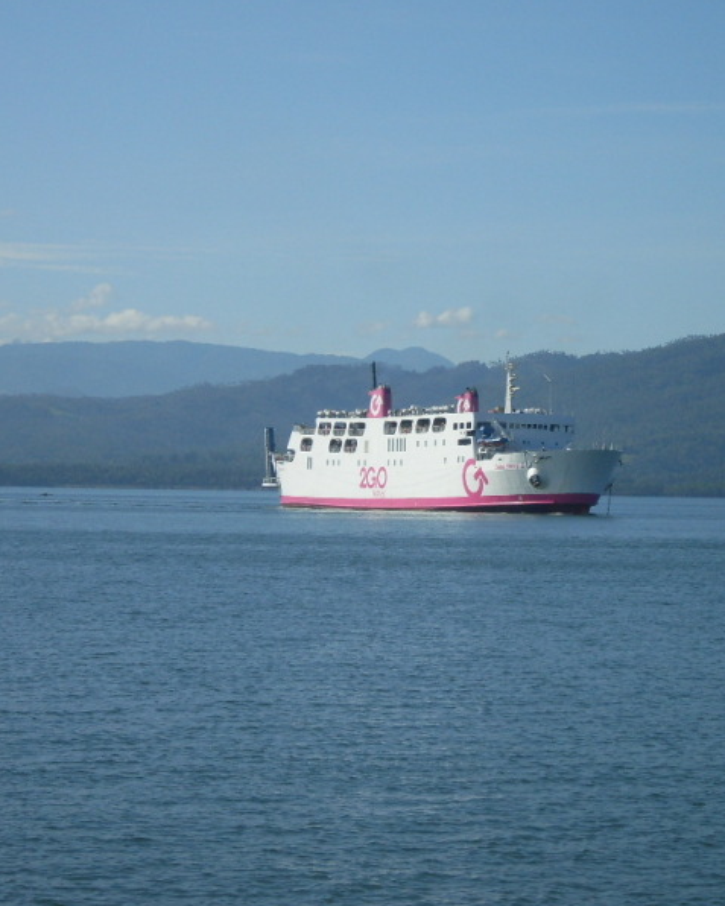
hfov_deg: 11.4
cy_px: 451
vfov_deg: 14.3
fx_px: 3620
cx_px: 509
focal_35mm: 135
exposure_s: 1/1000
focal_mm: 17.1
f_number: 4.8
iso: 80
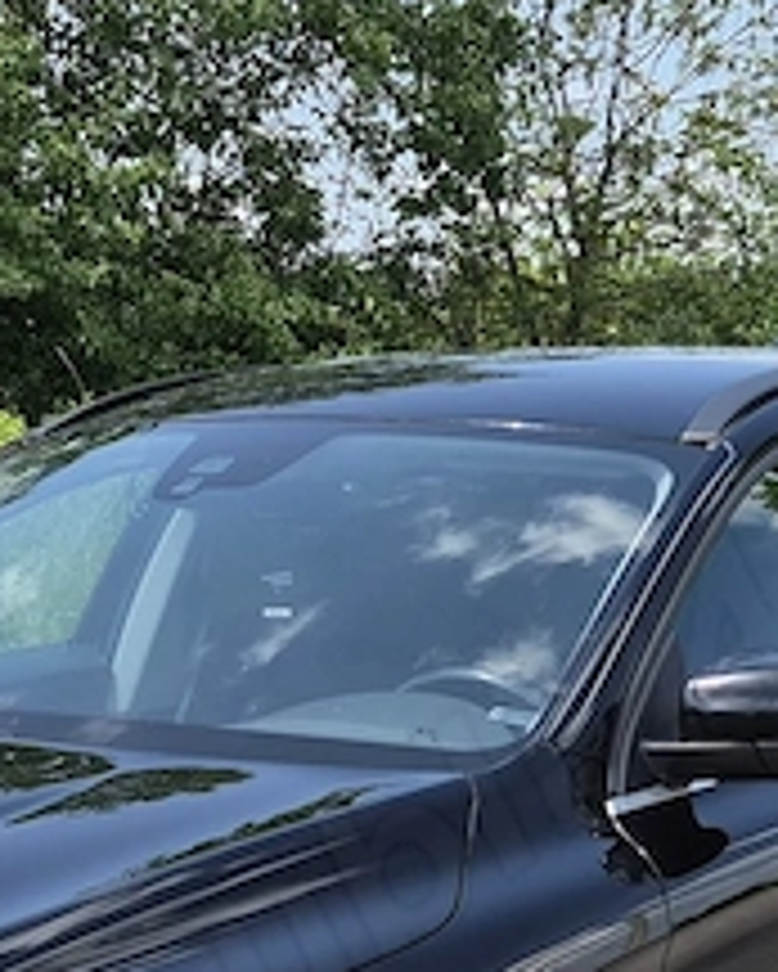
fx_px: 2991
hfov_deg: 14.6
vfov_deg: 18.2
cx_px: 40
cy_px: 837
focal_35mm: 104
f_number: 1.8
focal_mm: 5.4
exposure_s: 1/1276
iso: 25
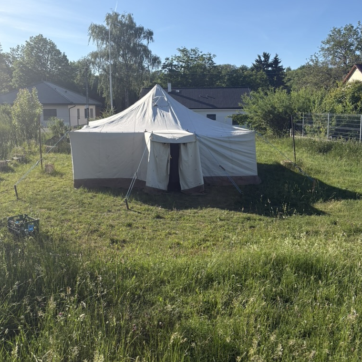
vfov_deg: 52.1
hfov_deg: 52.5
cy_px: 141
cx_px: 181
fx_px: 367
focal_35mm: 31
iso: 50
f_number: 1.6
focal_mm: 5.96
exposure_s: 1/3279
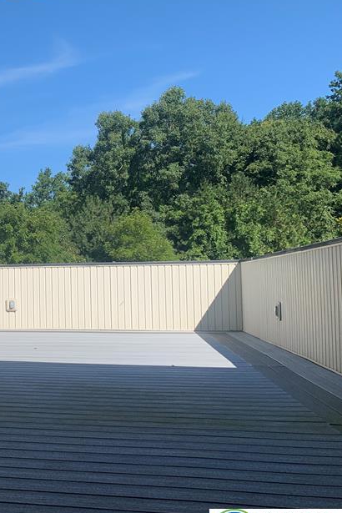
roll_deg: +0.8
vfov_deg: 43.6
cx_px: -48
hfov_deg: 27.0
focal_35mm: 45
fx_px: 641
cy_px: 244
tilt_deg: +0.1
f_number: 1.8
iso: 25
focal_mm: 4.25
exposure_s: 1/2421
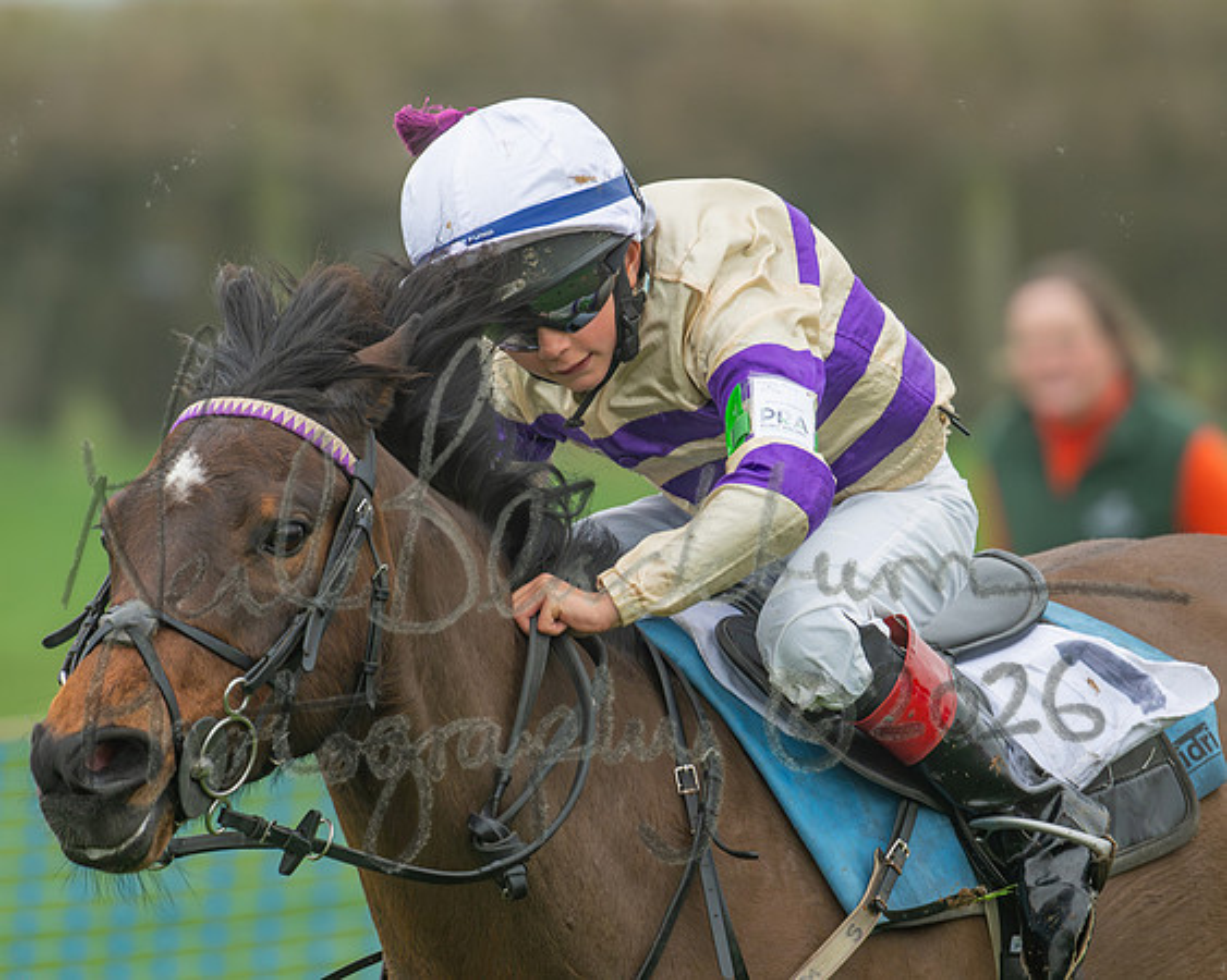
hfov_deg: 2.9
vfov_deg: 2.3
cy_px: 490
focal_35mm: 676
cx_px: 620
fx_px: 24541
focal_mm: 400
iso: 800
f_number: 5
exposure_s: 1/1250
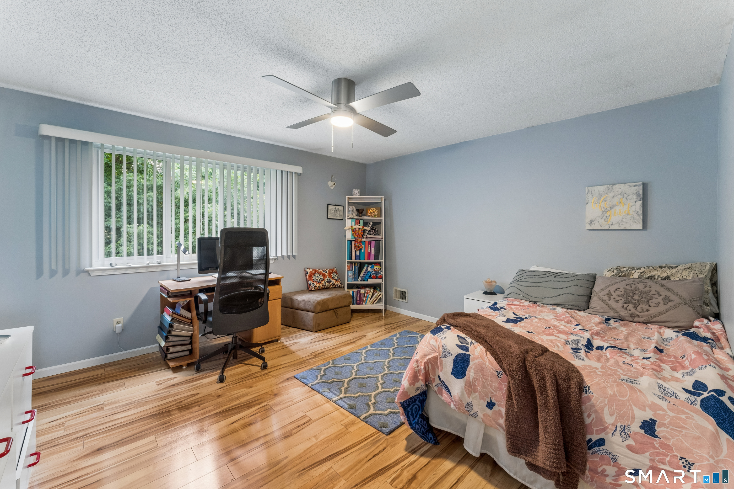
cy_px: 244
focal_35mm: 14
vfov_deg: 81.2
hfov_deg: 104.3
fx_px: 285
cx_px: 367
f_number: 13
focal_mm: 14
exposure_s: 1/8
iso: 400
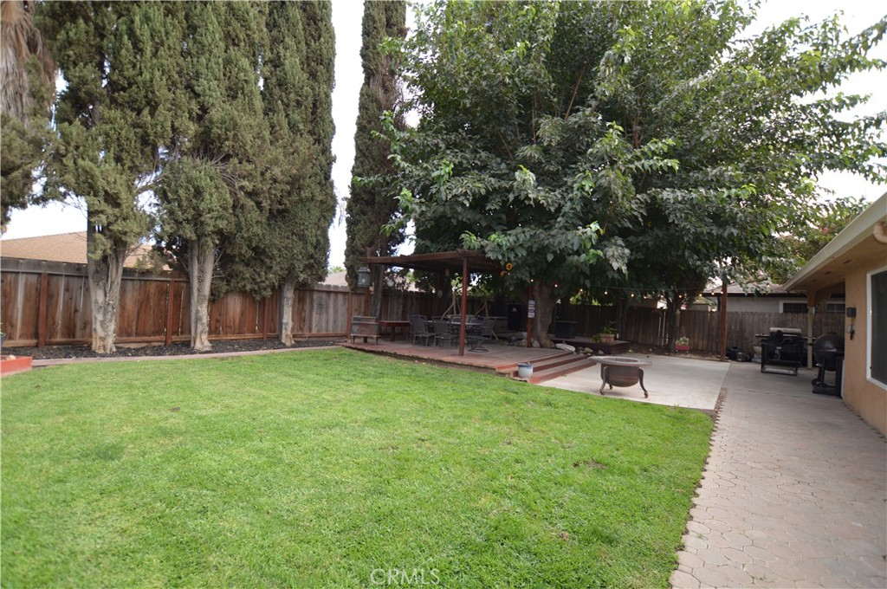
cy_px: 294
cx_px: 444
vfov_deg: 77.2
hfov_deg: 100.5
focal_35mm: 15
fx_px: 369
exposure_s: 1/200
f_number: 4.5
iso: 100
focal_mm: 10
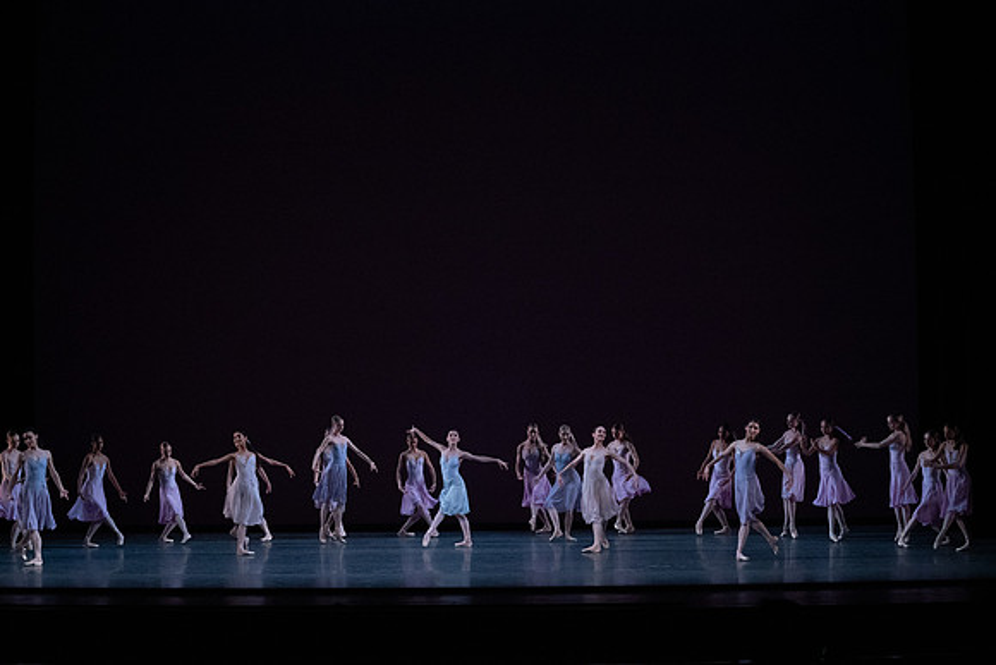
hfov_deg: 28.8
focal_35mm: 70
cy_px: 332
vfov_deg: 19.5
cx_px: 498
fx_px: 1937
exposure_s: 1/400
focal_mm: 70
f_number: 13
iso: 12800
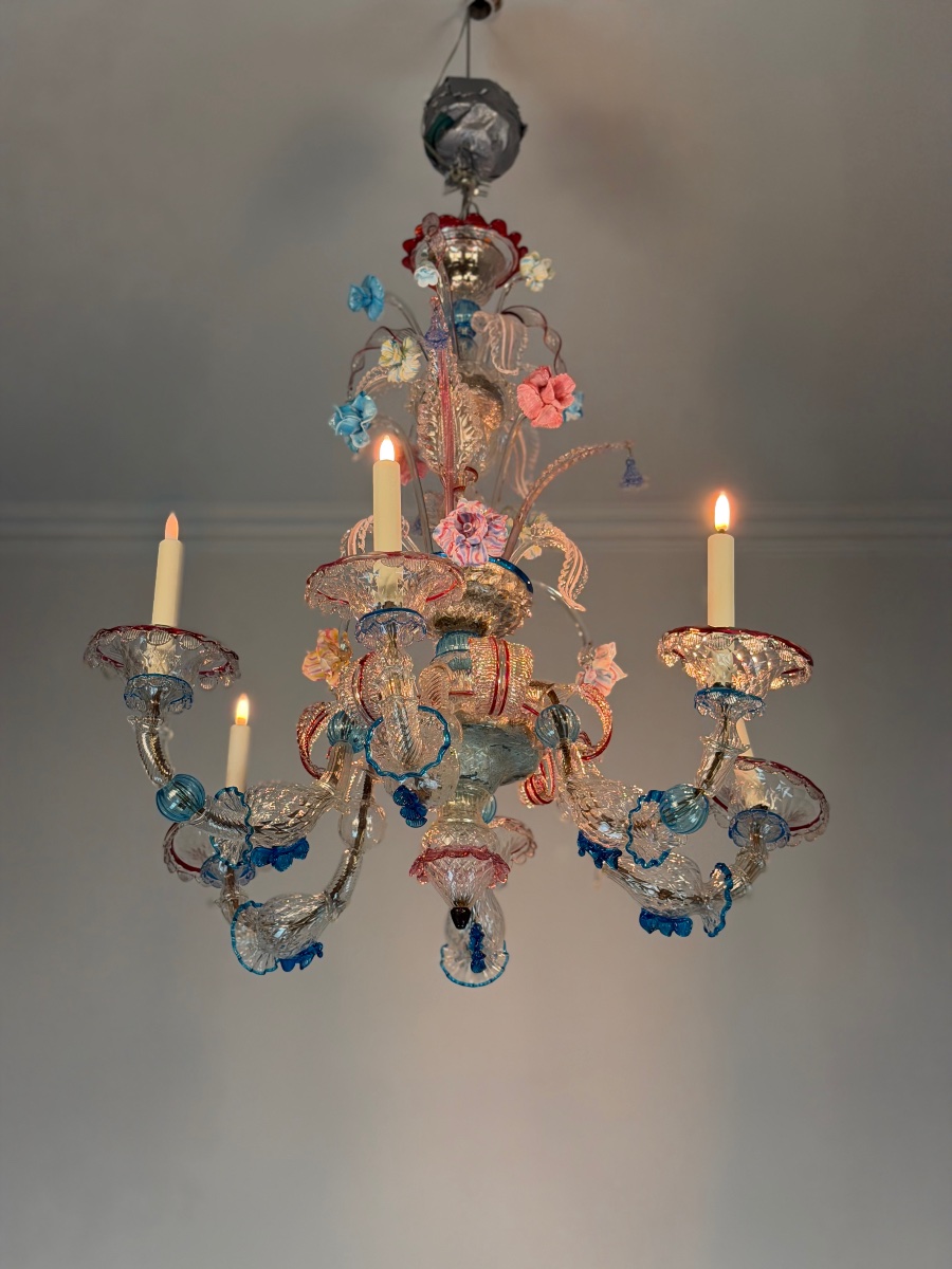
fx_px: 1760
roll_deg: -0.3
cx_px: 476
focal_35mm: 48
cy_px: 634
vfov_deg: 39.7
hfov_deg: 30.3
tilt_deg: +30.2
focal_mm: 6.76
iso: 160
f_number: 1.78
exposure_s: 1/100
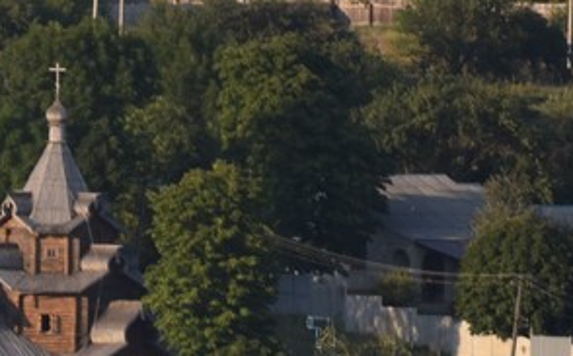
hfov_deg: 1.5
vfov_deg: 0.9
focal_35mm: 1406
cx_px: -10
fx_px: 21931
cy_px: 455
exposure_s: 1/350
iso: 100
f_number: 5.6
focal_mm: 200
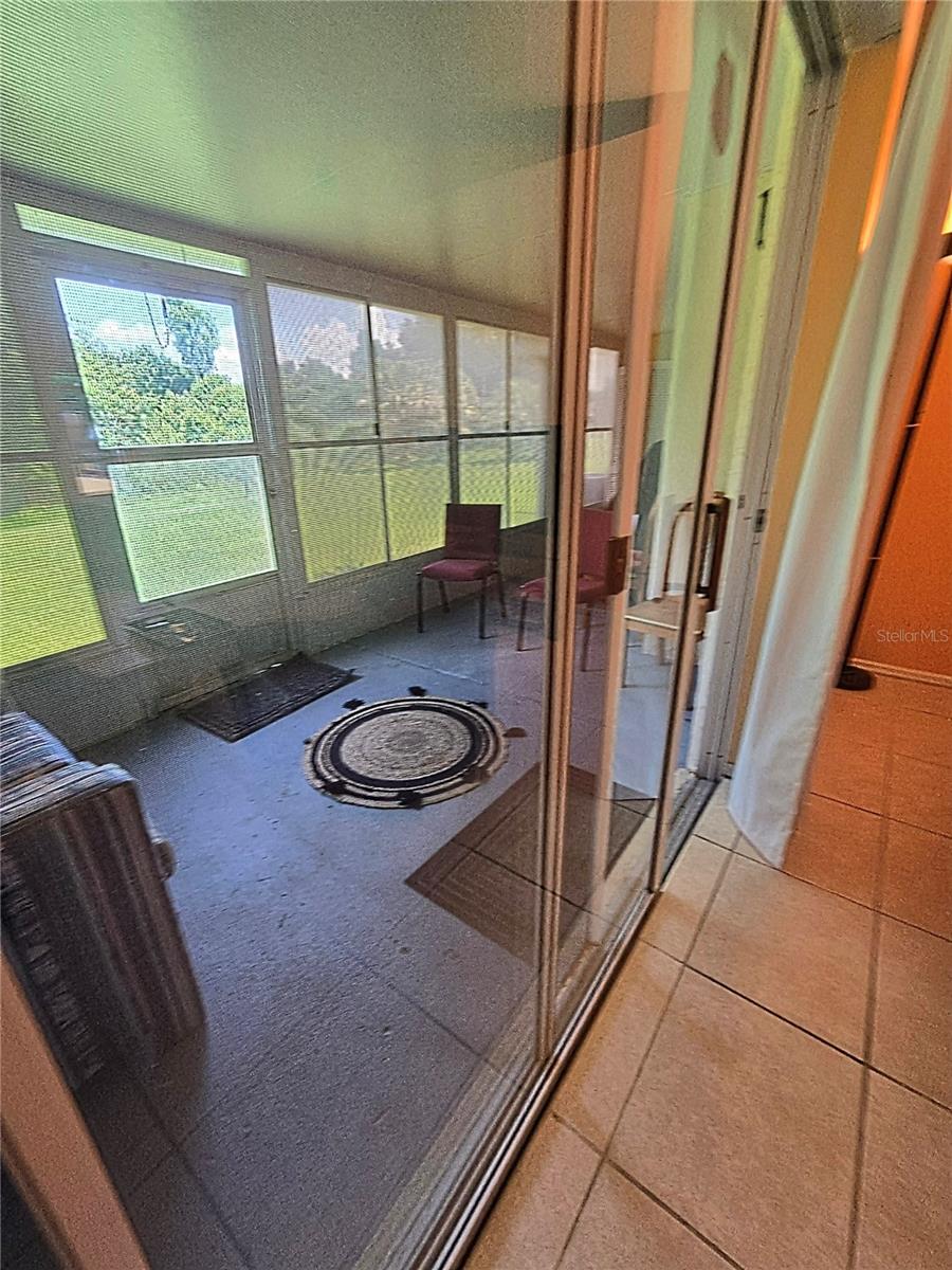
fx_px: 477
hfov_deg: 89.9
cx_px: 476
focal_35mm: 13
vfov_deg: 106.2
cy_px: 635
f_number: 2.2
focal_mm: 2.2
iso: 80
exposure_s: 1/60
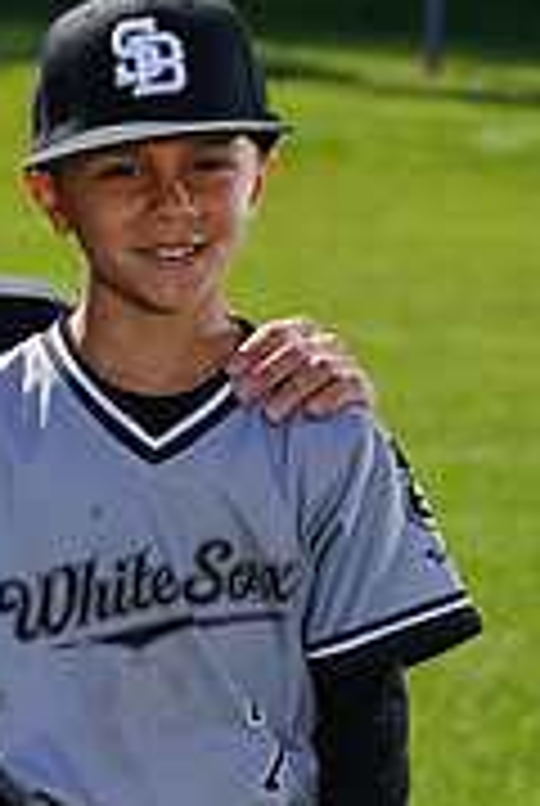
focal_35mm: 330
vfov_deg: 6.2
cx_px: -88
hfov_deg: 4.2
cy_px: 905
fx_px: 7396
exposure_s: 1/250
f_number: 8
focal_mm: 102
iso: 100
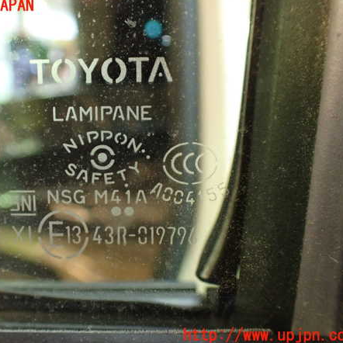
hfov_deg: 45.6
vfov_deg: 46.0
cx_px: 126
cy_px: 171
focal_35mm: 36
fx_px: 404
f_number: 2.3
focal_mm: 5.4
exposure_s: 1/30
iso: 1000
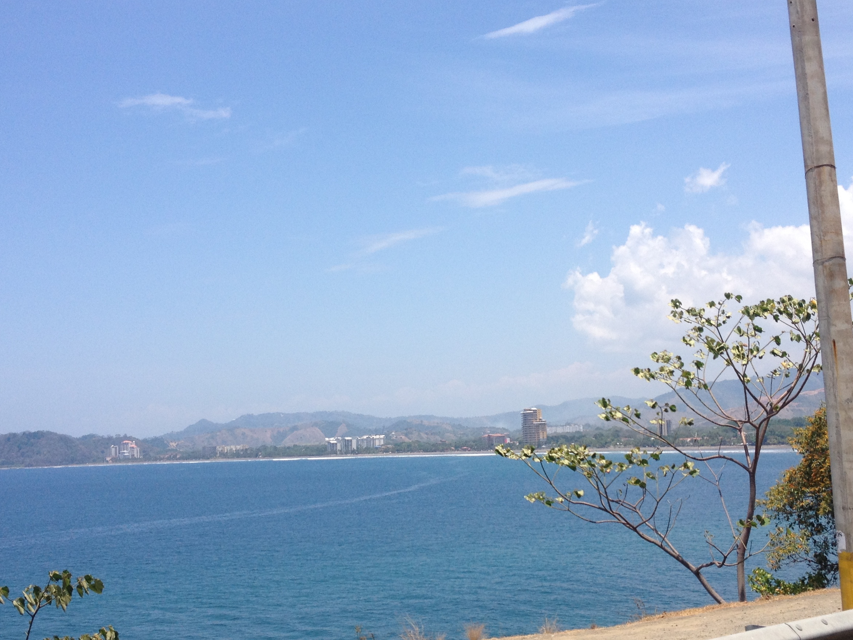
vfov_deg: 29.7
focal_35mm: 49
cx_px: 444
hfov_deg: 38.9
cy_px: 359
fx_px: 1208
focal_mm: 4.28
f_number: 2.4
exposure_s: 1/1905
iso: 50
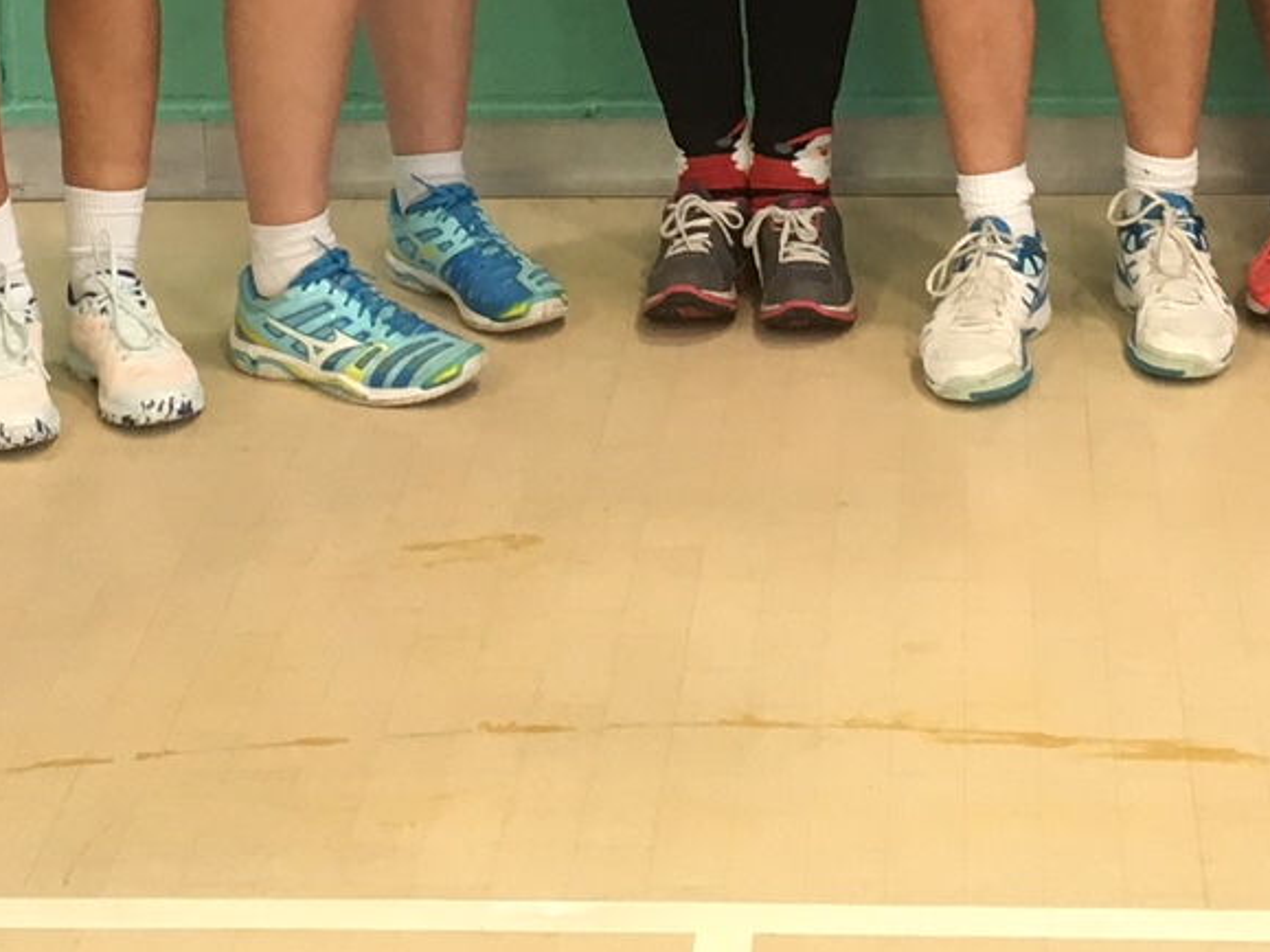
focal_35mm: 101
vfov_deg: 13.9
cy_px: -417
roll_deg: +1.7
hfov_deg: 19.5
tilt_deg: -9.7
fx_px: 3705
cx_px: 656
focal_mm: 4.15
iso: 100
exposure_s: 1/33
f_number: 2.2
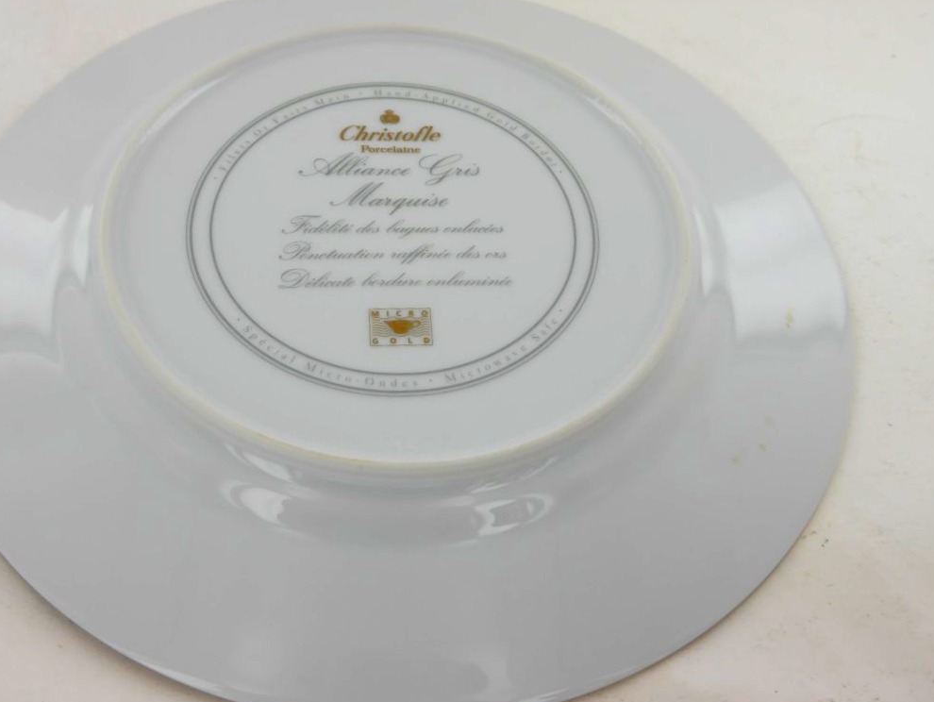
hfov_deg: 47.8
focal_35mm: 39
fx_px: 1053
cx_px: 425
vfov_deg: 36.9
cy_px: 334
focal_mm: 17
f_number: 5.6
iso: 160
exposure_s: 1/200
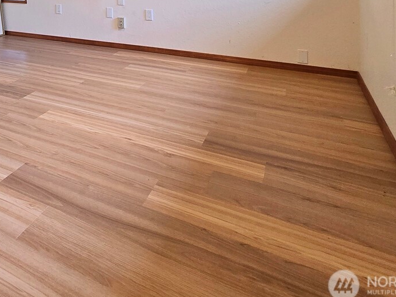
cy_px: -34
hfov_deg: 50.9
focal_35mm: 30
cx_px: 19
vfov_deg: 38.3
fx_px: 343
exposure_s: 1/60
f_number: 2.2
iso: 200
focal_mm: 2.2
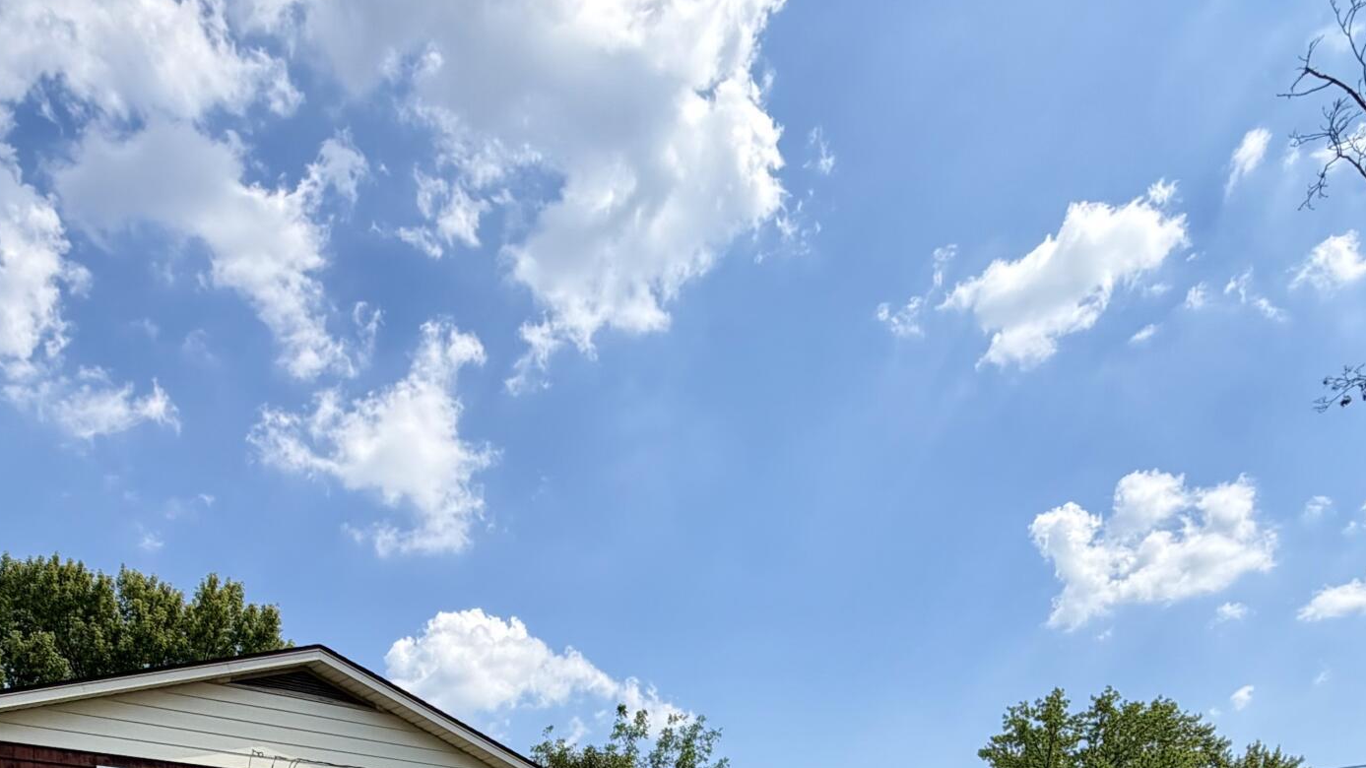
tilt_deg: +0.4
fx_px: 1195
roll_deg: +3.2
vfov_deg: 29.1
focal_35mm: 33
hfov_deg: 59.3
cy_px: 989
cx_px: 596
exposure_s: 1/1017
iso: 20
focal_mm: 2.22
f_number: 2.2
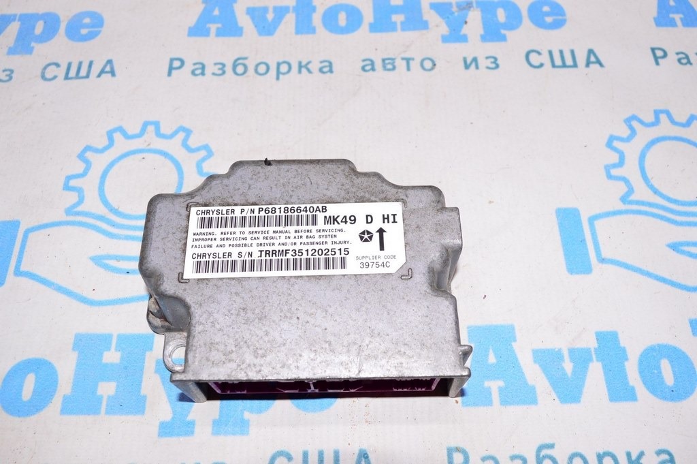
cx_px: 348
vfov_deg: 39.9
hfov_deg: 57.3
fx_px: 638
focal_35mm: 33
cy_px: 232
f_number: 8
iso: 1600
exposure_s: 1/160
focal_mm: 22
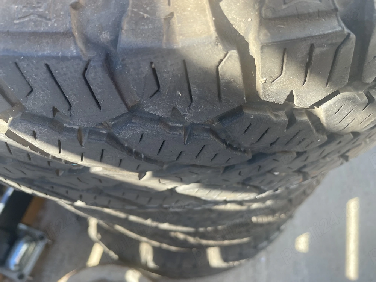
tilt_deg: -60.1
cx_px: 188
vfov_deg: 53.1
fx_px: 282
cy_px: 141
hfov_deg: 67.3
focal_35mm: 26
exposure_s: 1/206
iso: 32
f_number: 1.6
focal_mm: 4.2
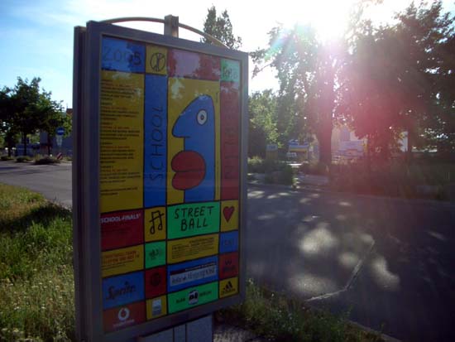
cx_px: 228
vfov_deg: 40.7
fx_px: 460
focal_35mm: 35
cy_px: 171
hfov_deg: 52.6
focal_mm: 5.8
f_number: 2.6
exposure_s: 1/800
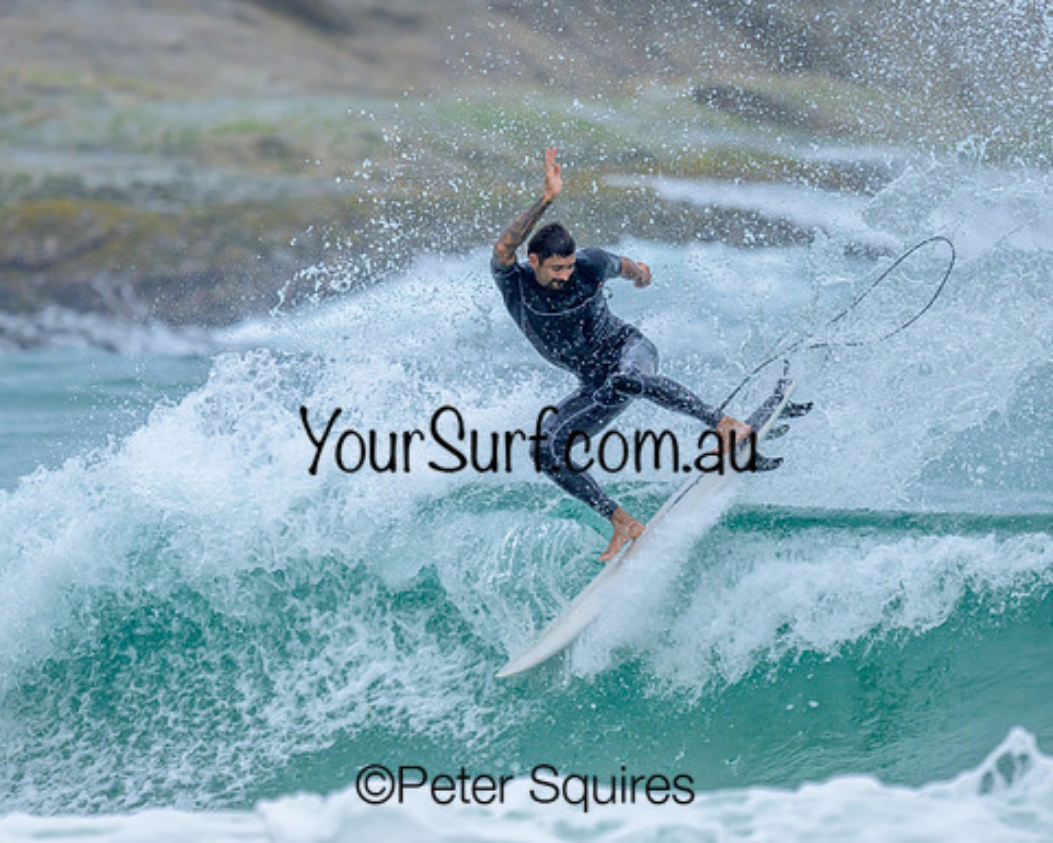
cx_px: 547
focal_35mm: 1082
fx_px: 33727
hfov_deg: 1.8
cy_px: 405
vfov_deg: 1.4
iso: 720
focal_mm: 800
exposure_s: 1/3200
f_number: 6.3
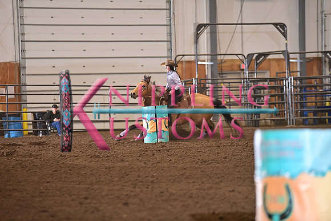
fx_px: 1839
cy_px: 110
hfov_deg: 10.3
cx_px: 166
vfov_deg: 6.9
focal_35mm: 200
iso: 1000
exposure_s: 1/250
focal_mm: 200
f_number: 3.2
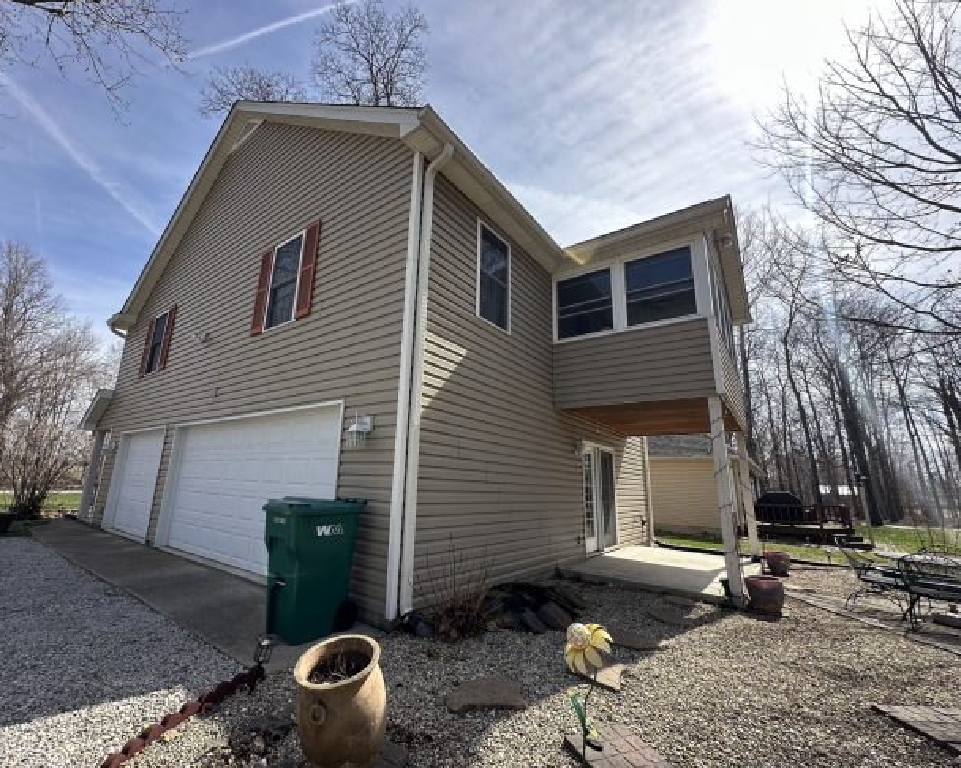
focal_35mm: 15
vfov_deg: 84.0
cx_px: 443
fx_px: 426
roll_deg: -2.9
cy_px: 382
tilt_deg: +14.1
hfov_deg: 96.6
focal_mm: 2.22
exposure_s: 1/734
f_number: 2.2
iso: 40
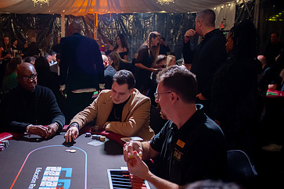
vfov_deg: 33.1
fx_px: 316
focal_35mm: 40
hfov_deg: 46.7
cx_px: 71
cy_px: 128
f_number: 2.8
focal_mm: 24
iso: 3200
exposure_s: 1/400
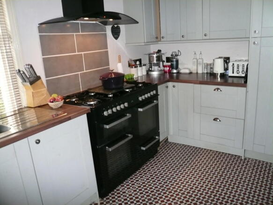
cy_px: 102
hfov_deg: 63.5
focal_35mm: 28
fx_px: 221
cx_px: 136
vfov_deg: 49.7
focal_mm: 4.6
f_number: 2.8
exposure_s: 1/30
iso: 250
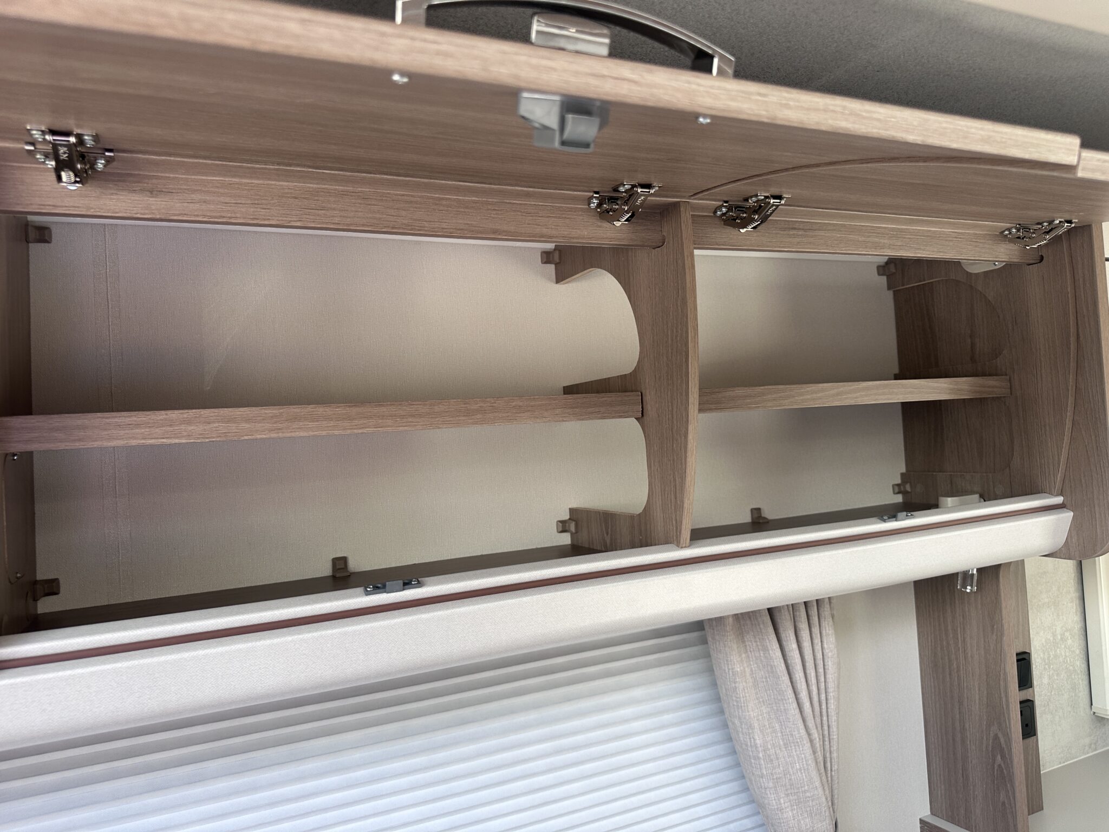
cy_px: 416
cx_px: 554
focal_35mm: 24
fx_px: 769
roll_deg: +2.1
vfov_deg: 56.8
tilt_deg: +3.2
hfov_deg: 71.6
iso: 100
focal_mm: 6.86
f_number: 1.78
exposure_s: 1/121
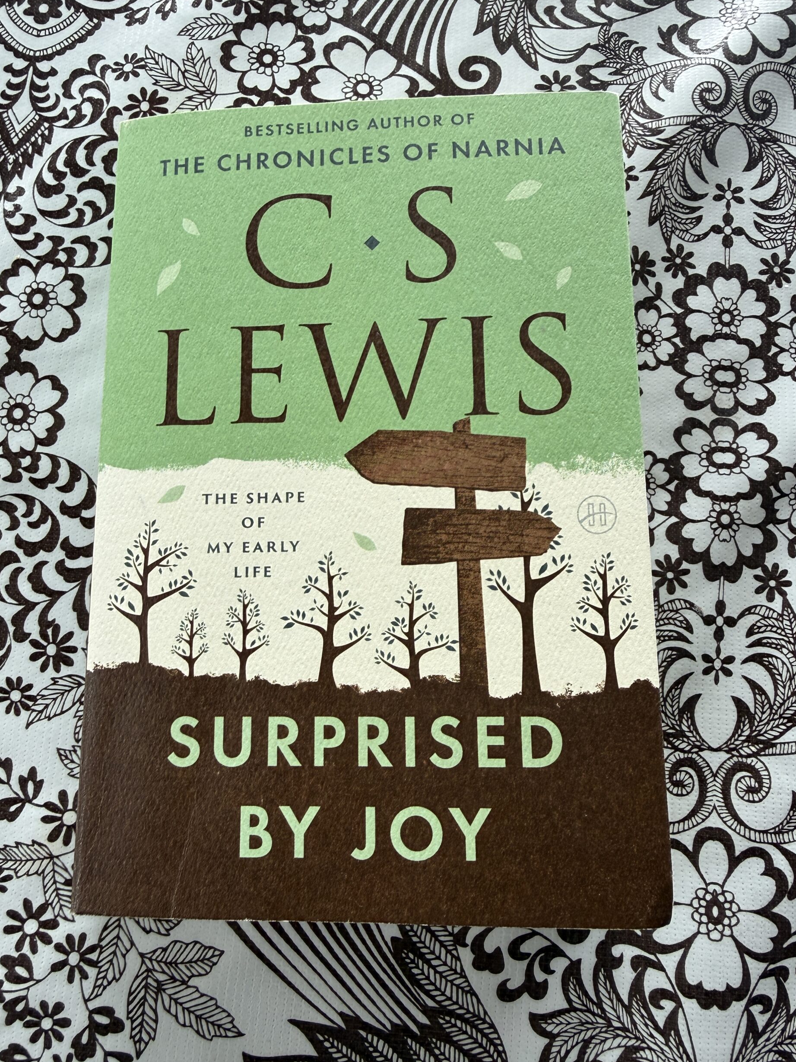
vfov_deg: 69.4
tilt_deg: -79.9
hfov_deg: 54.9
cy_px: 536
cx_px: 401
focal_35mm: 25
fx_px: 767
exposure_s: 1/99
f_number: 2.2
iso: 64
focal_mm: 2.22
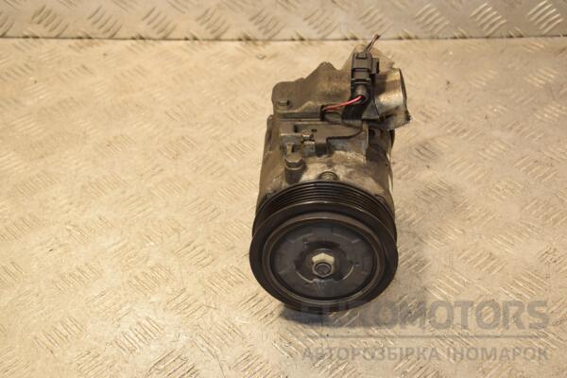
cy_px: 189
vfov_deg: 22.6
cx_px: 284
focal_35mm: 60
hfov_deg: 33.4
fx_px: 945
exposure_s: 1/200
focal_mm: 40
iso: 800
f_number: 5.6
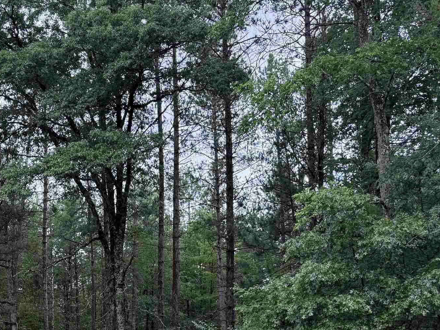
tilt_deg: +6.3
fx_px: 699
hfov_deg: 32.5
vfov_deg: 25.2
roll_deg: +0.7
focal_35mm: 55
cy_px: 336
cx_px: 12
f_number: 1.78
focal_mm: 6.76
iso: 100
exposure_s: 1/269
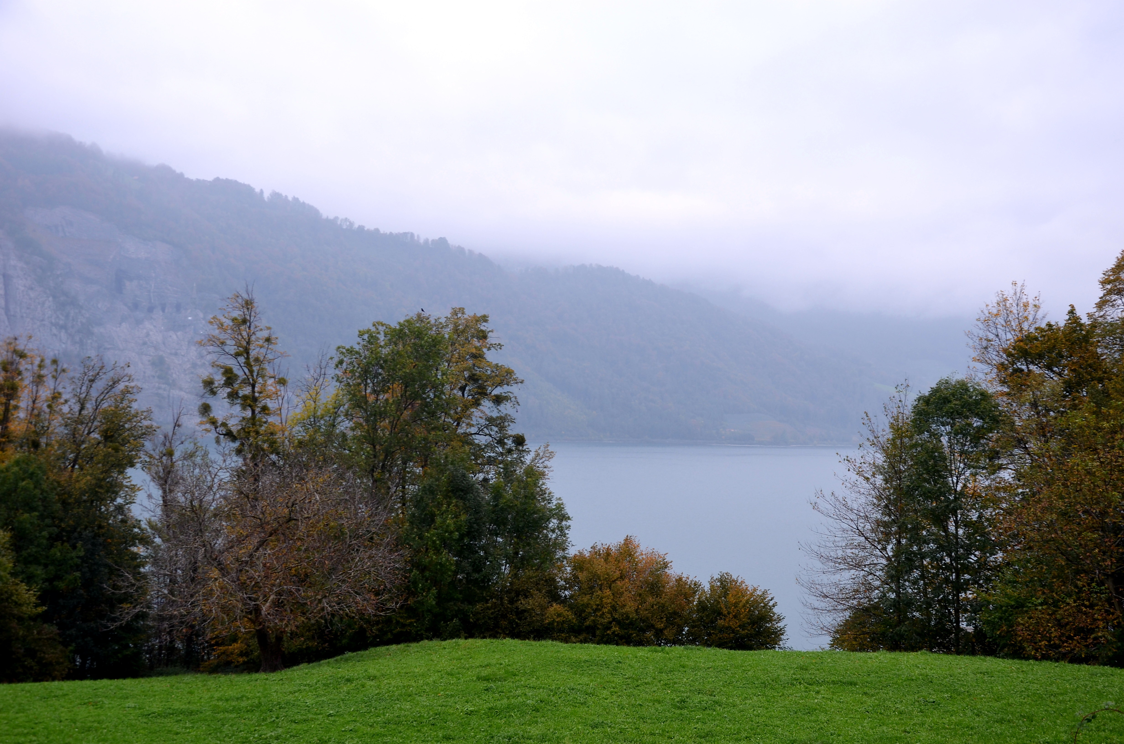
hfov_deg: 41.2
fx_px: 1496
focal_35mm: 48
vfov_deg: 28.0
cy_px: 372
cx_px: 562
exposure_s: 1/160
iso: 200
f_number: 6.3
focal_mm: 32
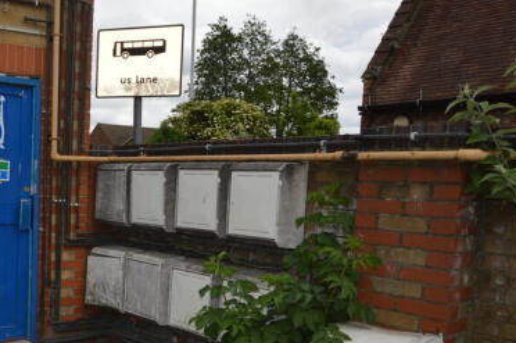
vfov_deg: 35.5
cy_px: 225
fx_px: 530
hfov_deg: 47.5
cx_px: 68
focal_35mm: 37
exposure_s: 1/200
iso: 100
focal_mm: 14
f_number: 9
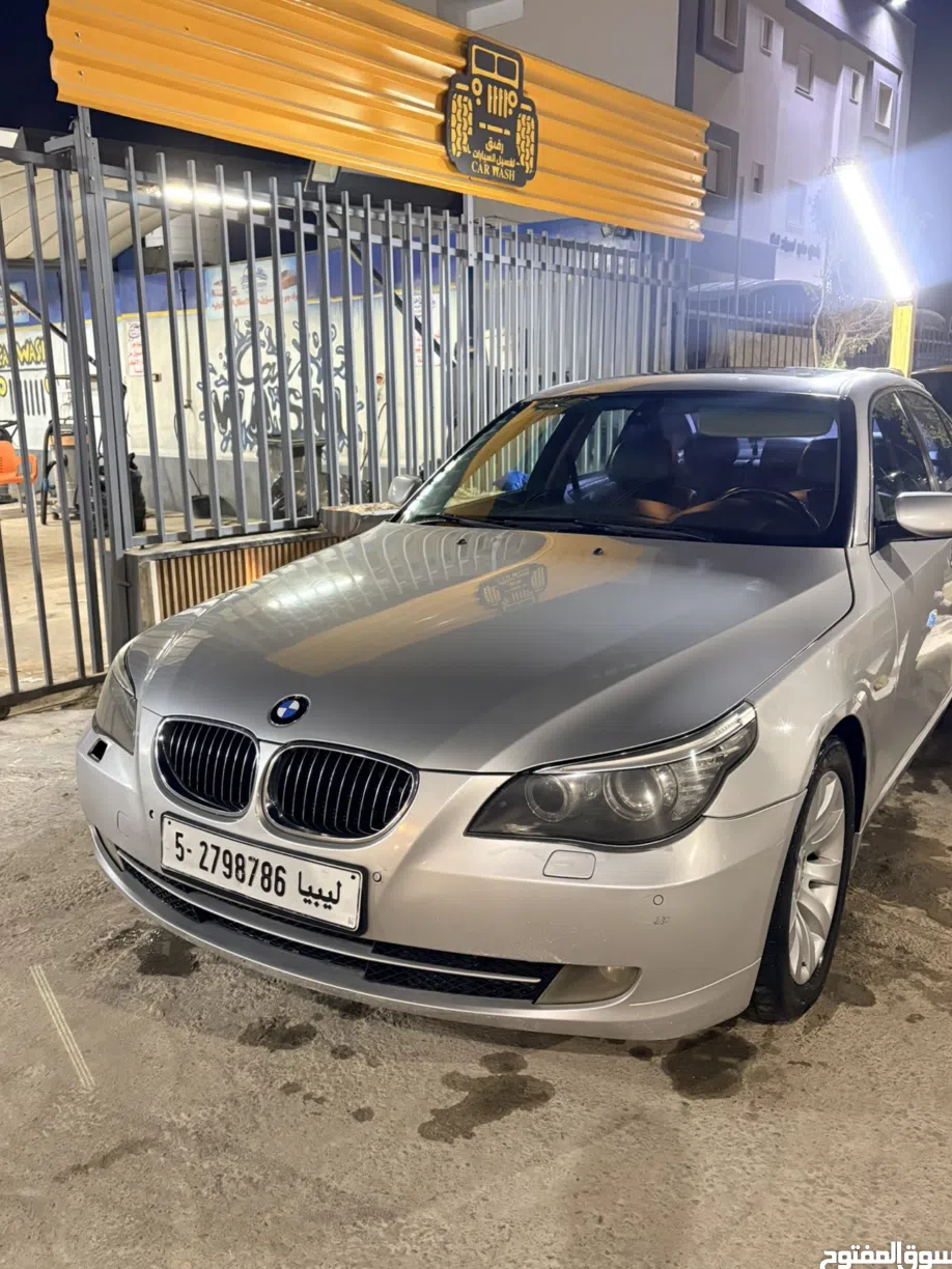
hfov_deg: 48.2
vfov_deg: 61.7
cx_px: 465
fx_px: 1063
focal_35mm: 29
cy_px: 633
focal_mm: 5.96
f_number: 1.6
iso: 500
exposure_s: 1/50
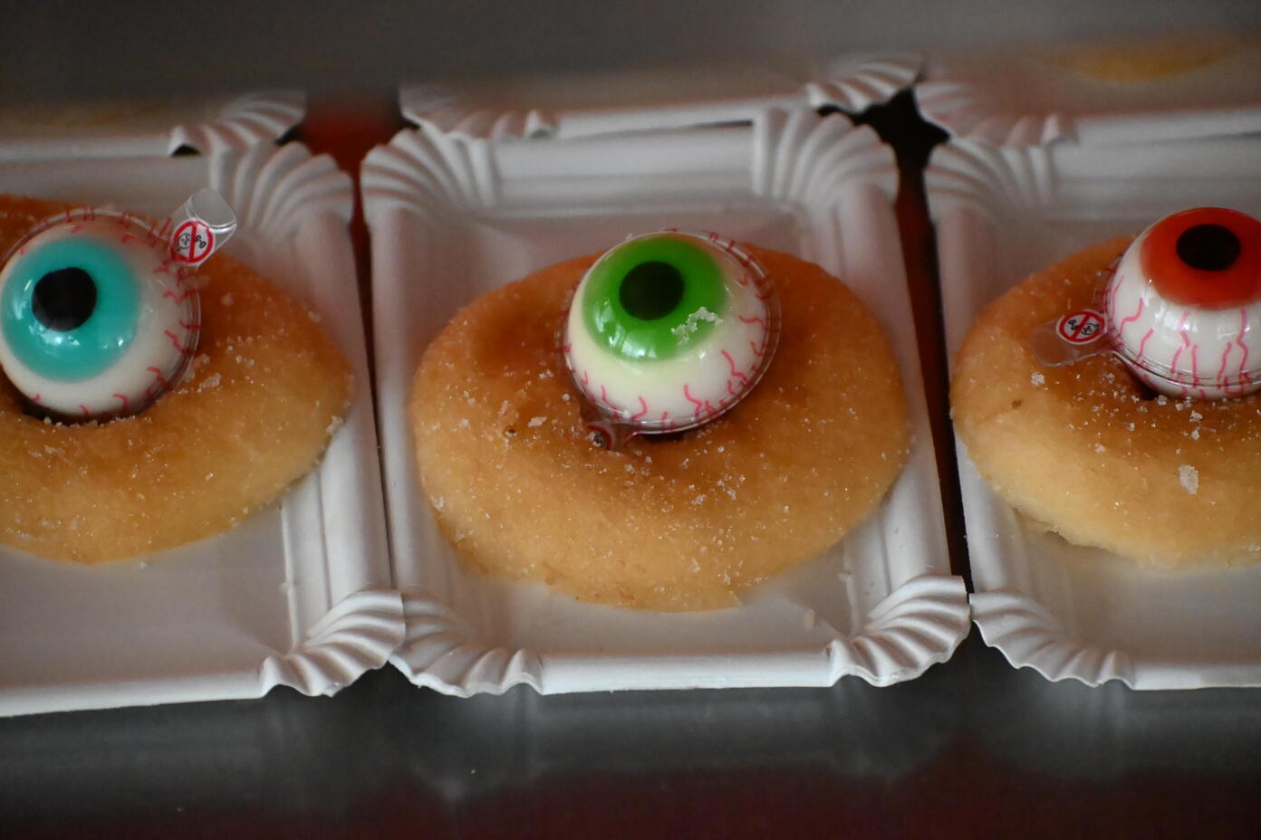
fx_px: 5254
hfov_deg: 13.7
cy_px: 420
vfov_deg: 9.1
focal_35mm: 150
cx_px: 630
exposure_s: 1/80
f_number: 5.6
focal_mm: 100
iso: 10000
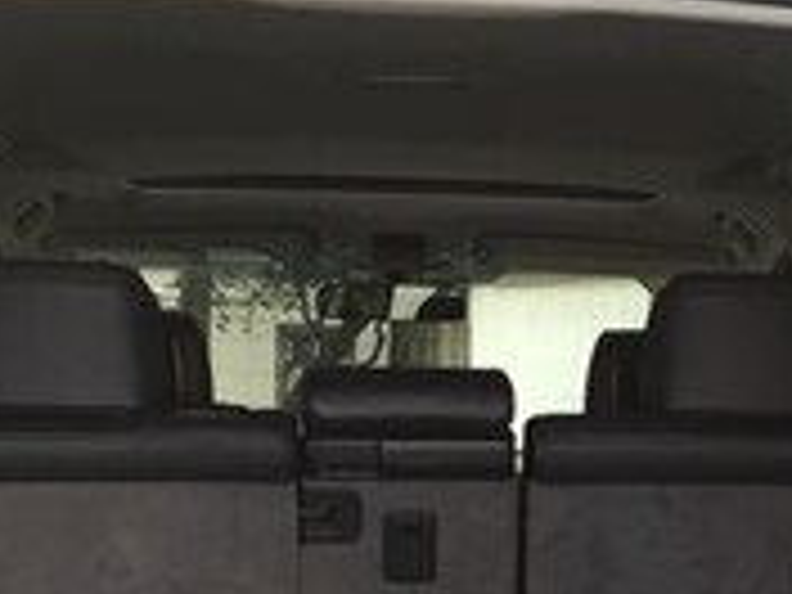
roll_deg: -2.8
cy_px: 668
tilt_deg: -5.9
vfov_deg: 13.3
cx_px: 891
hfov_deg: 17.4
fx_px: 2494
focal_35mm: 109
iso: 32
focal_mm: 4.15
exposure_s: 1/33
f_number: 2.2
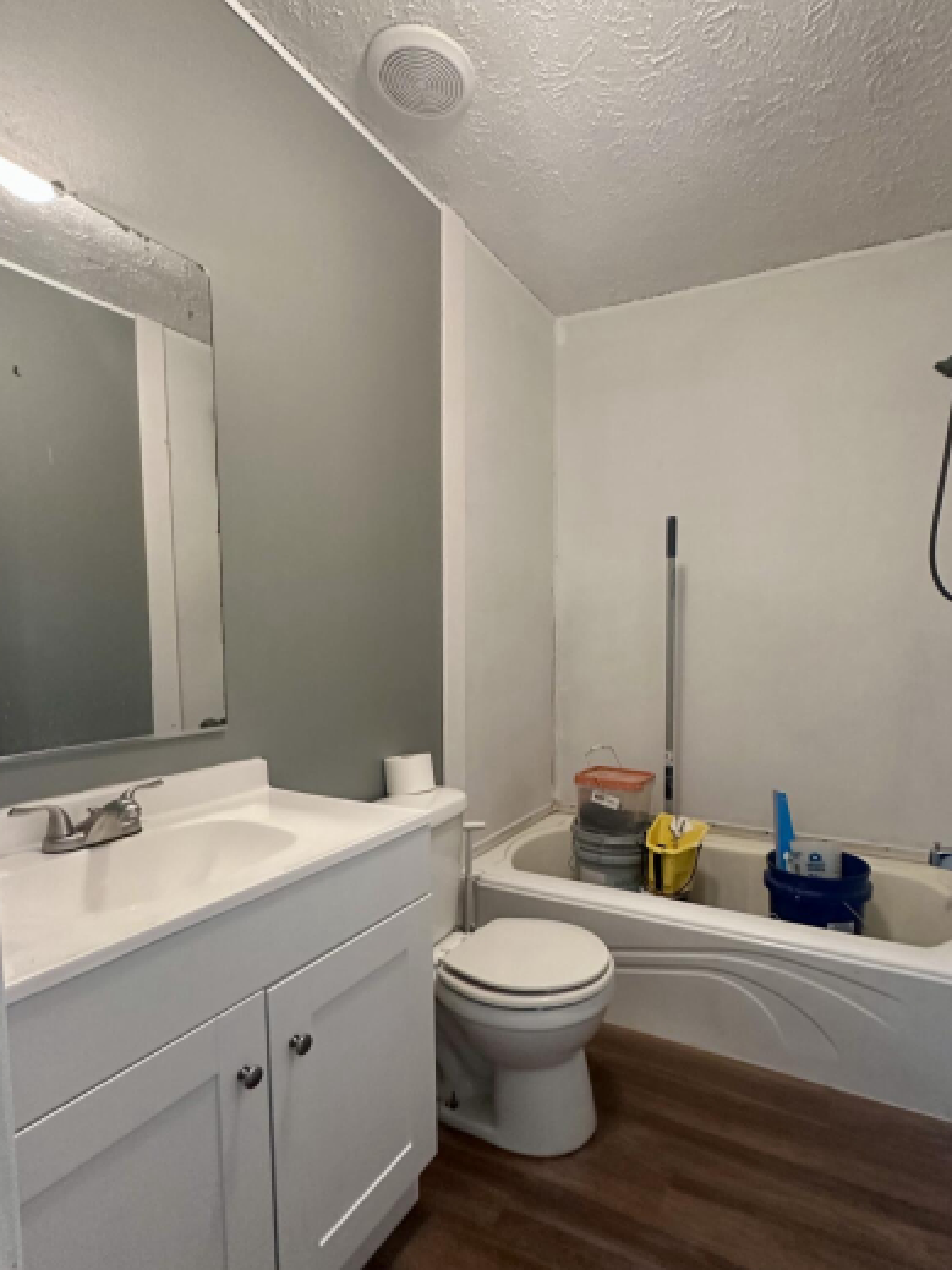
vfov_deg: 87.6
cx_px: 548
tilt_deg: -3.7
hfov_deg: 71.1
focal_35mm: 18
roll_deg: -0.5
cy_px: 684
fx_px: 660
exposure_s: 1/60
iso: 400
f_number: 2.2
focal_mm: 2.22
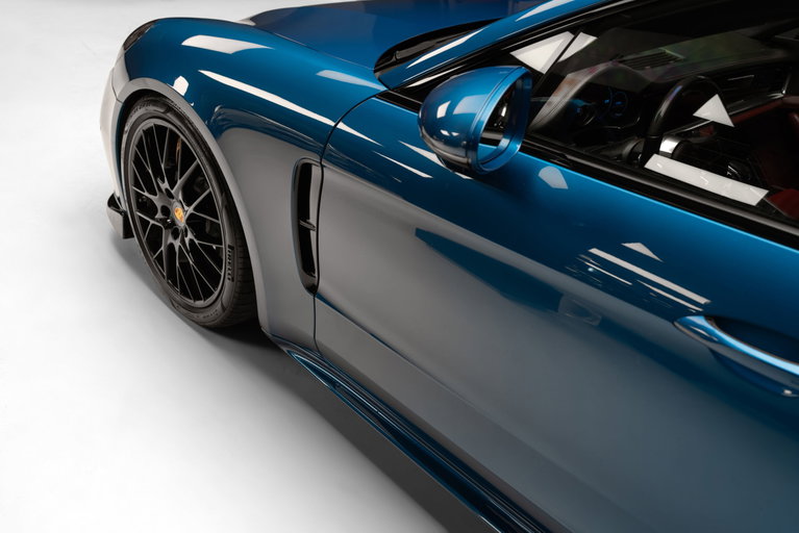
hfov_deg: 58.7
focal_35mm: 32
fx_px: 710
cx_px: 400
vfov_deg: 41.1
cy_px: 266
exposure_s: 1/60
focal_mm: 32
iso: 1000
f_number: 4
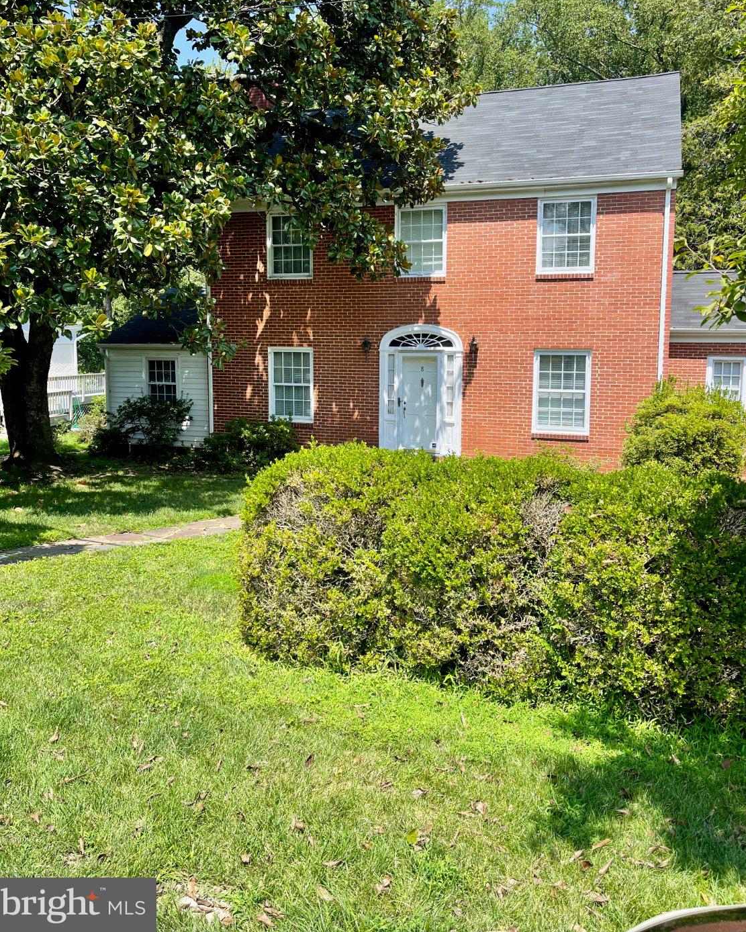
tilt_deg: -5.6
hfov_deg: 53.2
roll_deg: -0.9
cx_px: 375
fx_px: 745
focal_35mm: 27
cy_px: 417
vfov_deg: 63.9
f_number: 1.6
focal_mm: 5.1
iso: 32
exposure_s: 1/1493
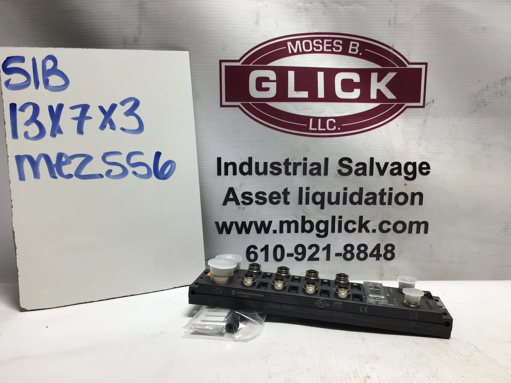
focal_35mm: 31
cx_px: 256
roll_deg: -1.0
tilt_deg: -8.2
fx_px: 458
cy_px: 192
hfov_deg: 58.4
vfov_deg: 45.4
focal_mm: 3.3
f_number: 2.4
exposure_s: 1/120
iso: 25
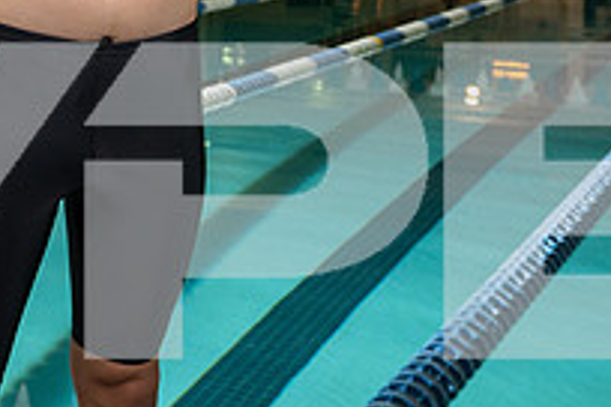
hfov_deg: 22.4
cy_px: -160
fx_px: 1493
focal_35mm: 88
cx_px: 36
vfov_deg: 14.7
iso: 640
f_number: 4.5
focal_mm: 31
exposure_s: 1/250
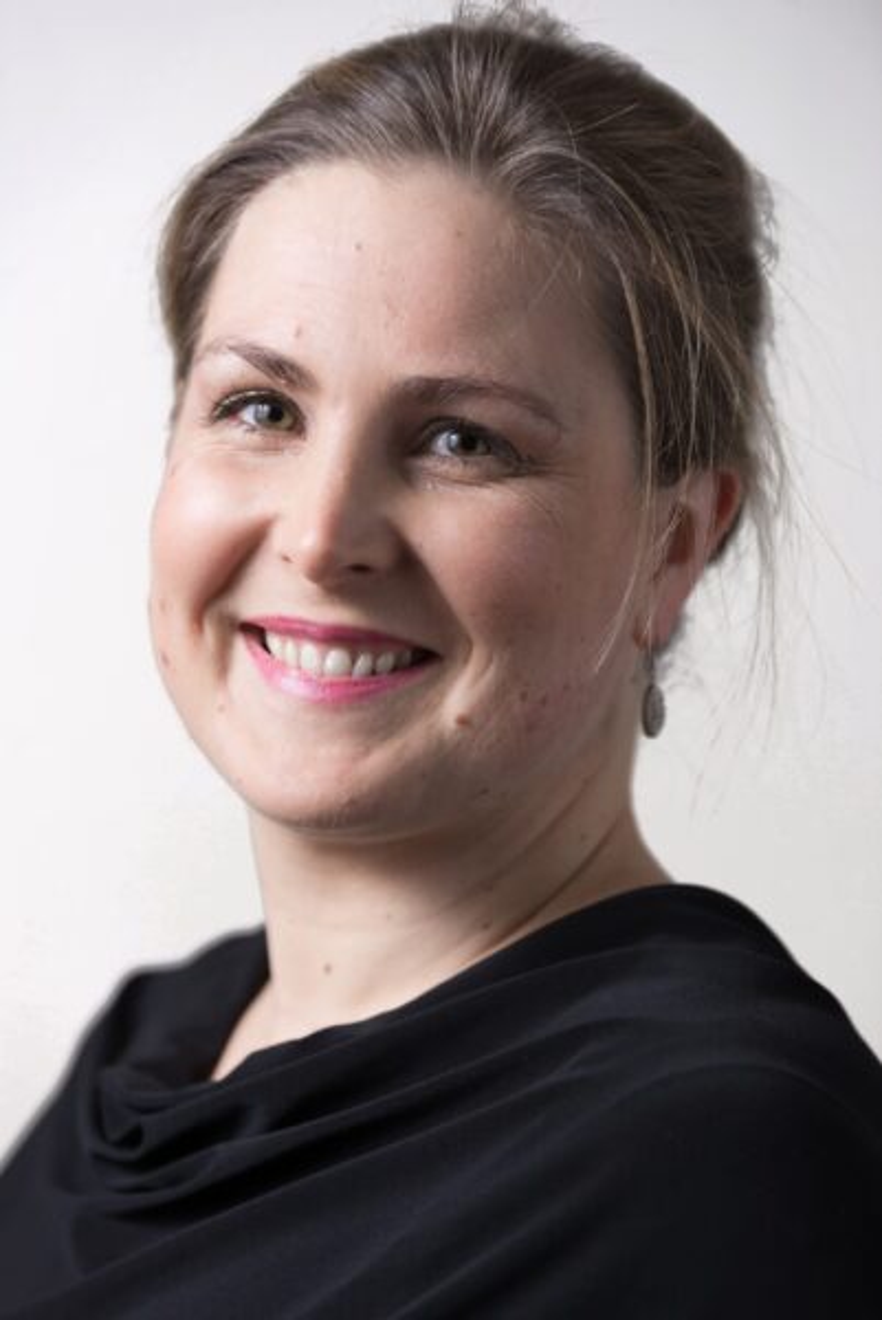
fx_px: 5503
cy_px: 660
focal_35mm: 150
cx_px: 441
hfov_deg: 9.2
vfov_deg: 13.7
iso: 100
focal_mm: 150
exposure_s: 1/160
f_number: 4
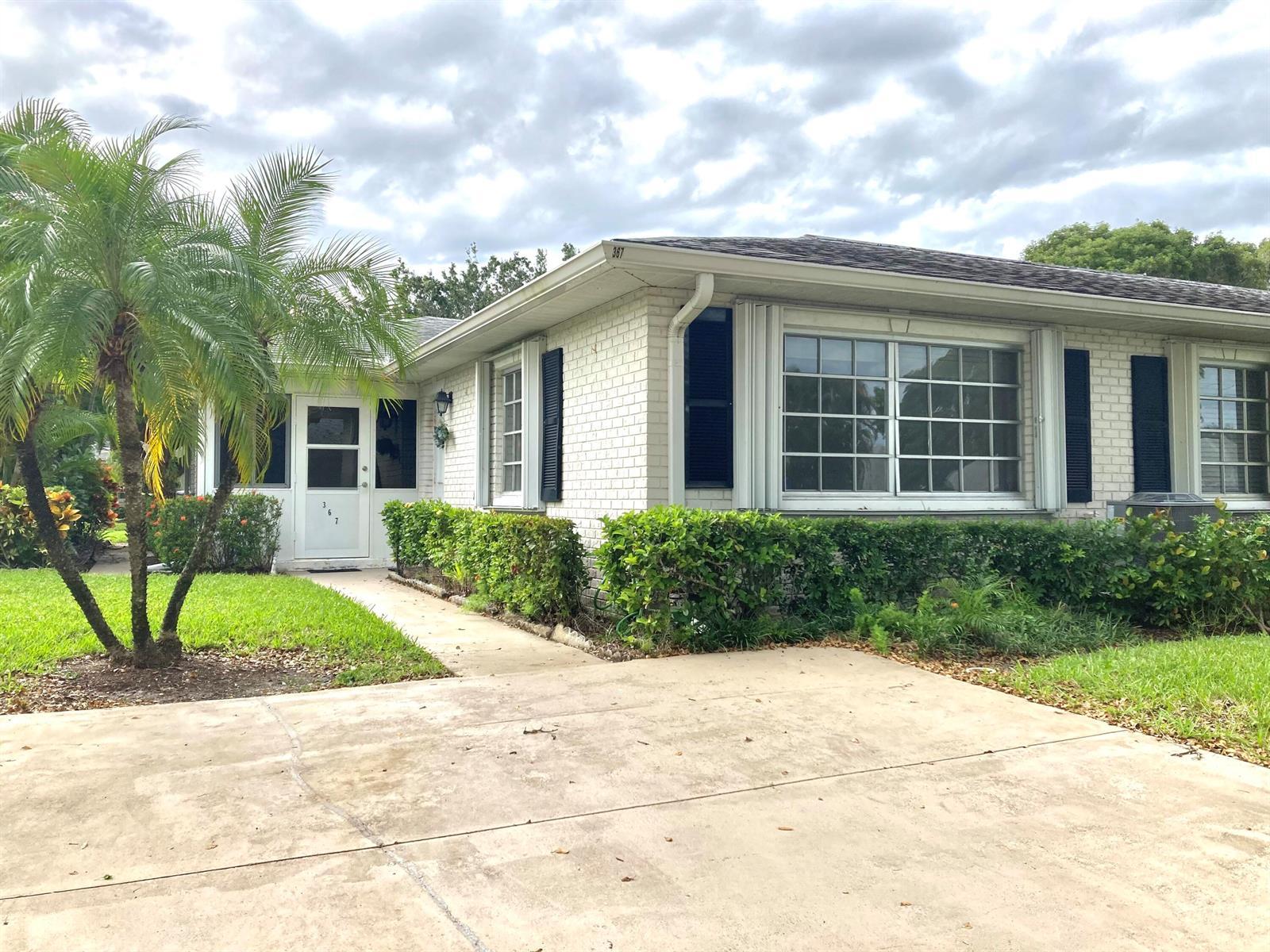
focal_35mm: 28
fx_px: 1027
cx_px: 635
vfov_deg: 49.7
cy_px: 476
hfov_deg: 63.4
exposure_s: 1/1185
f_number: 1.8
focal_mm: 3.99
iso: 20
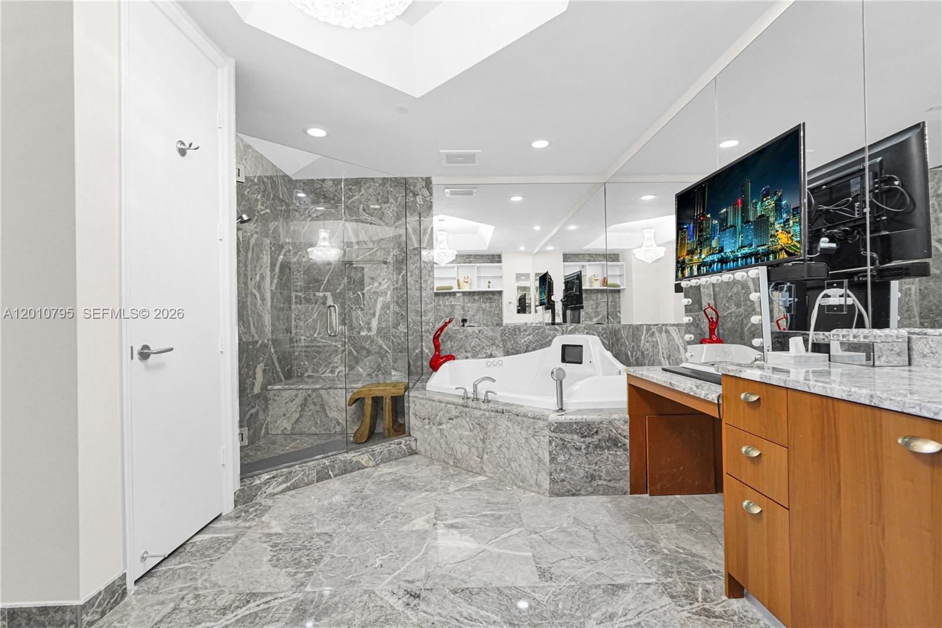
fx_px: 419
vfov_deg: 73.7
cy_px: 314
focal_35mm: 16
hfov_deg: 96.7
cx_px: 471
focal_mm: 16
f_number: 7.1
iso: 640
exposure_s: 1/30
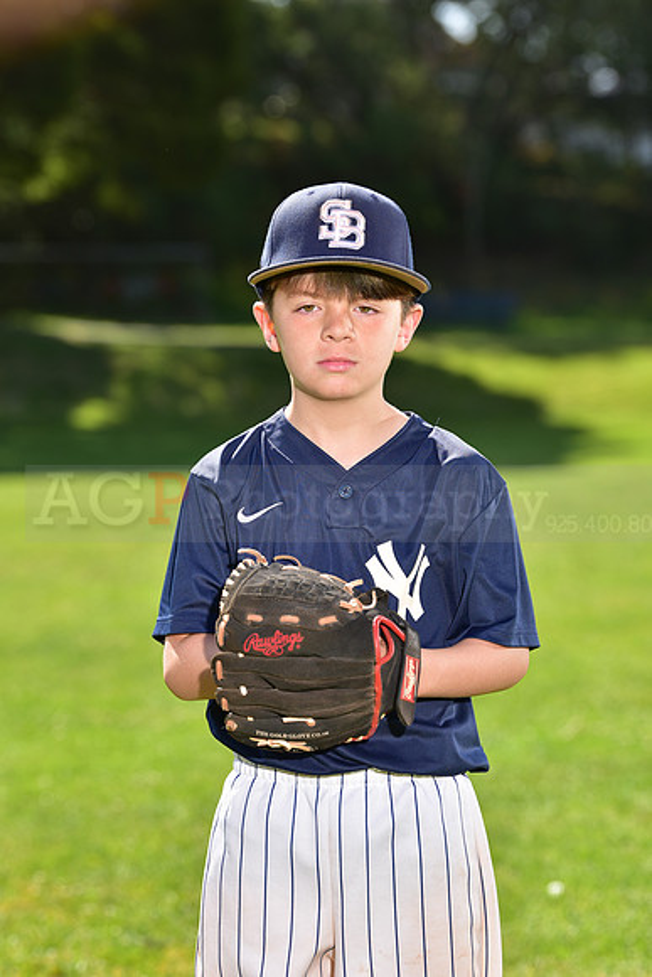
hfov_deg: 9.8
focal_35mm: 140
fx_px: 3801
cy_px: 488
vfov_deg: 14.7
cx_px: 326
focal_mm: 140
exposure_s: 1/250
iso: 100
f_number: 5.6
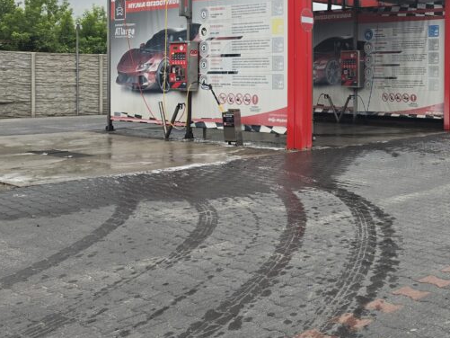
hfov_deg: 37.5
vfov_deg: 30.4
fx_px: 611
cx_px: 413
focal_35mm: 47
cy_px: 83
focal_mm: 6.5
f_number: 1.4
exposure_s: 1/6147
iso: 64
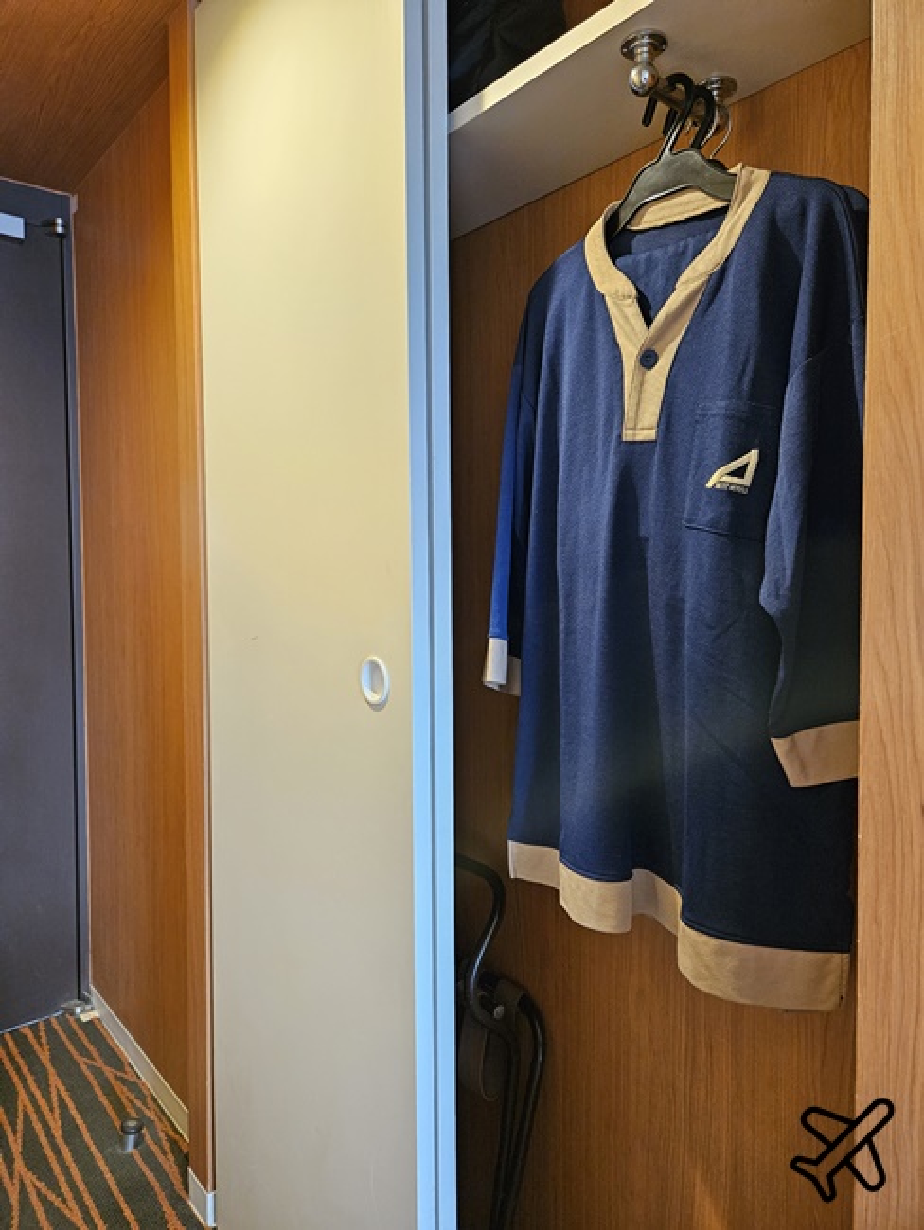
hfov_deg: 58.9
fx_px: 818
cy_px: 615
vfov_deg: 73.9
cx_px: 462
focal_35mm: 23
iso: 800
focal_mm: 5.4
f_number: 1.8
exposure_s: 1/50
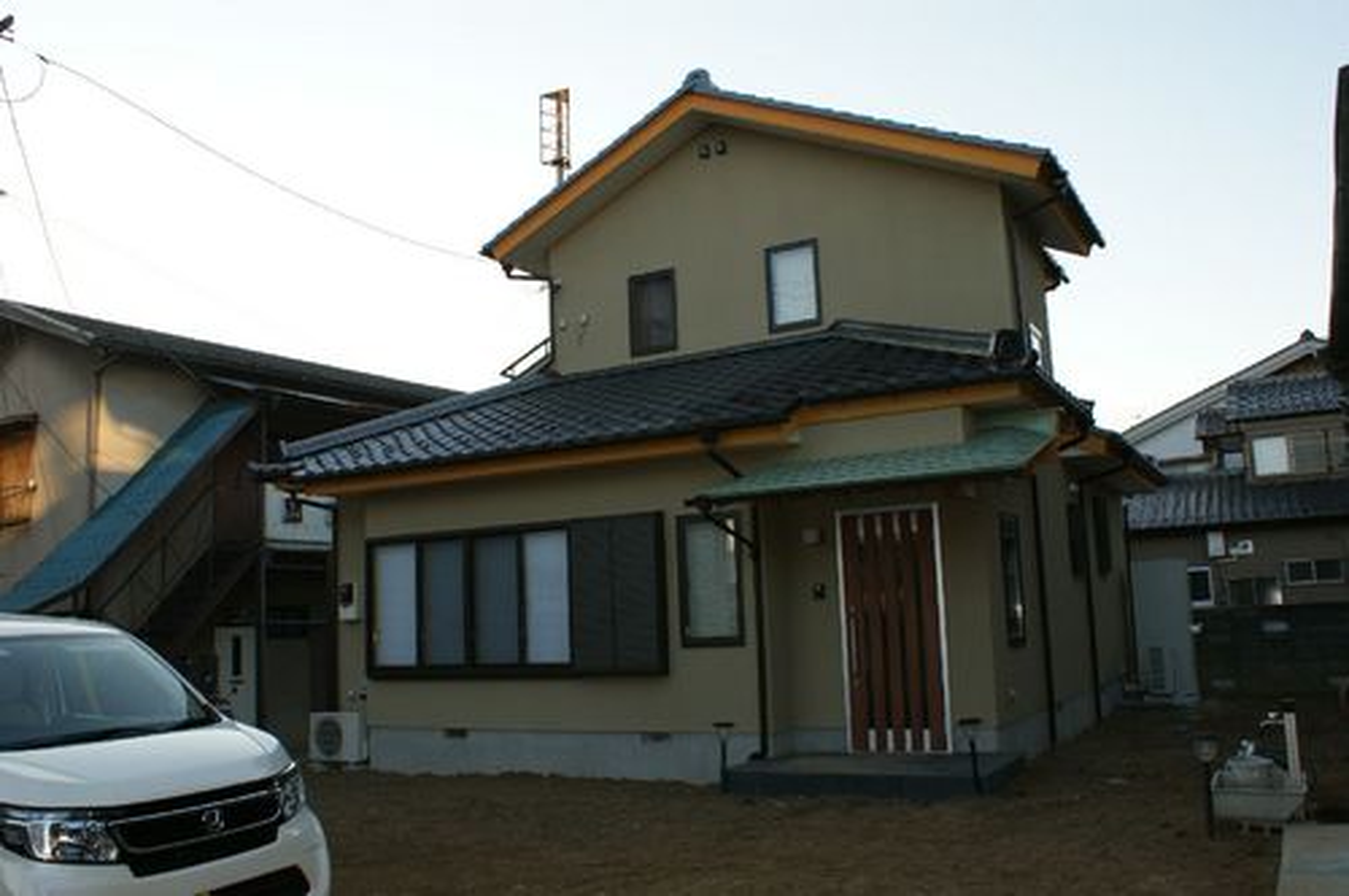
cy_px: 448
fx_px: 1123
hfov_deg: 62.0
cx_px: 674
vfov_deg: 43.5
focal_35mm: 30
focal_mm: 20
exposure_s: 1/80
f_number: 6.3
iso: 160
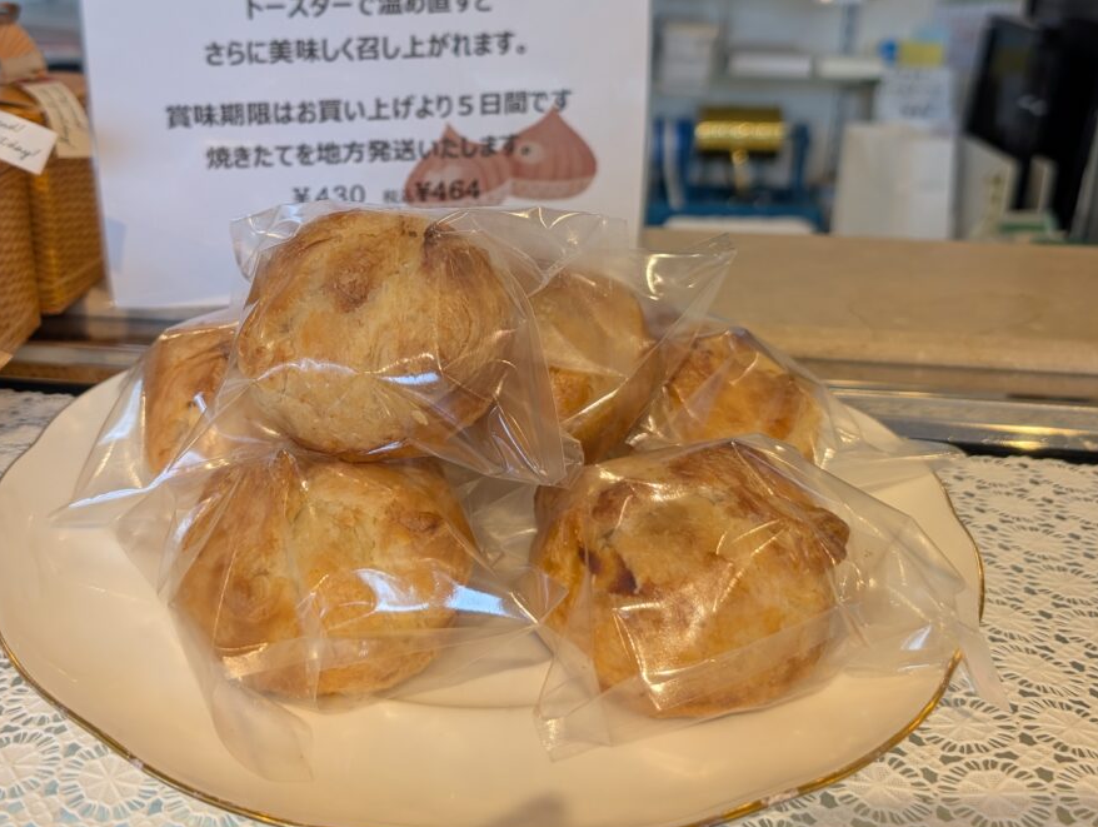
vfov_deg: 40.3
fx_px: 1112
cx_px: 389
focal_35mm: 35
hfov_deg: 51.8
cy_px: 280
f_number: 1.68
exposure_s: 1/203
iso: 21
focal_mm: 6.9
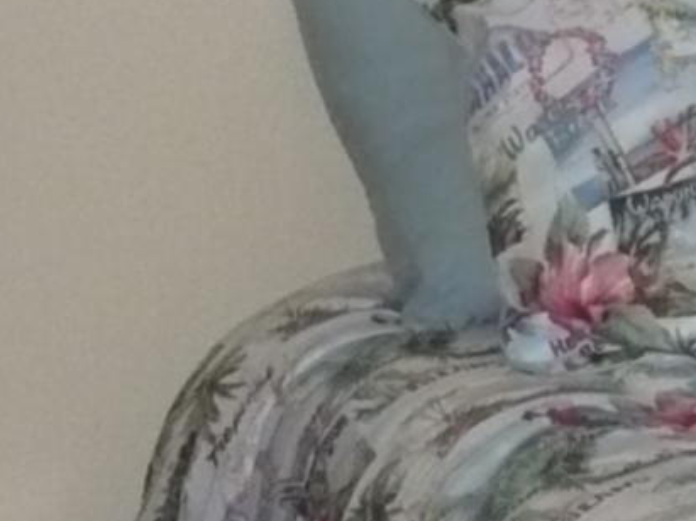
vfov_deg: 5.5
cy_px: -68
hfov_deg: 6.9
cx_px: 1766
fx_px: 5427
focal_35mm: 270
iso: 250
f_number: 2.8
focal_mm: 6.1
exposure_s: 1/30
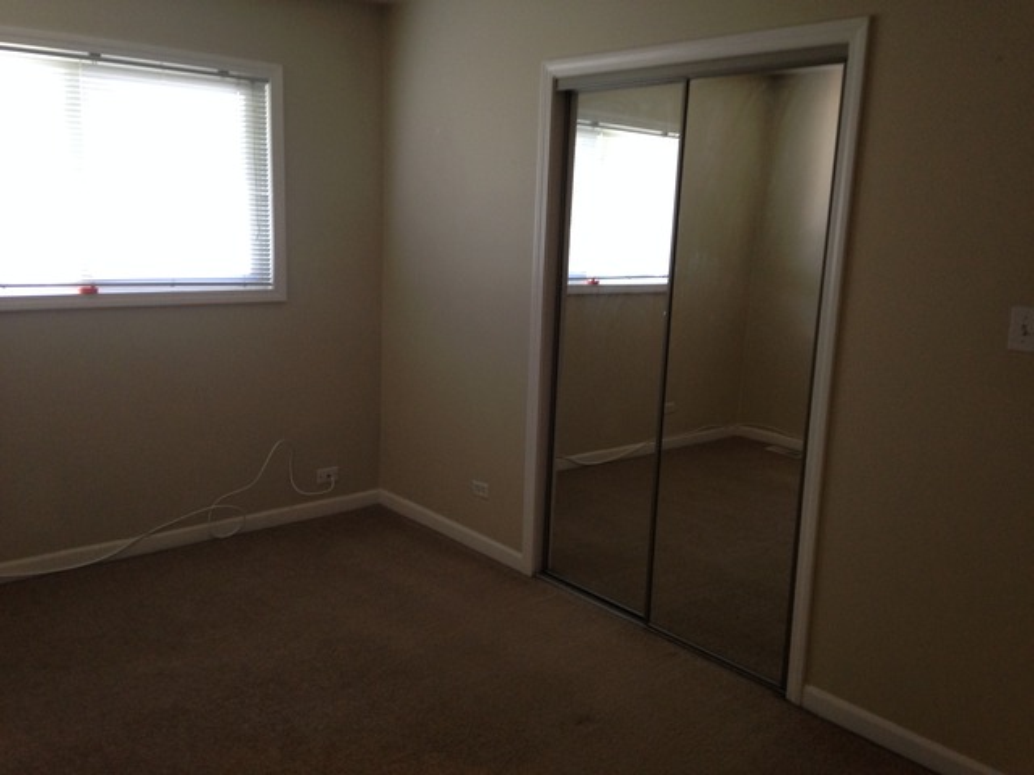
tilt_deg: -12.1
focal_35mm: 33
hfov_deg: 55.4
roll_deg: -1.8
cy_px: 388
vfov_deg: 42.9
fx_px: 986
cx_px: 517
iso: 125
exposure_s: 1/20
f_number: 2.4
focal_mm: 4.12
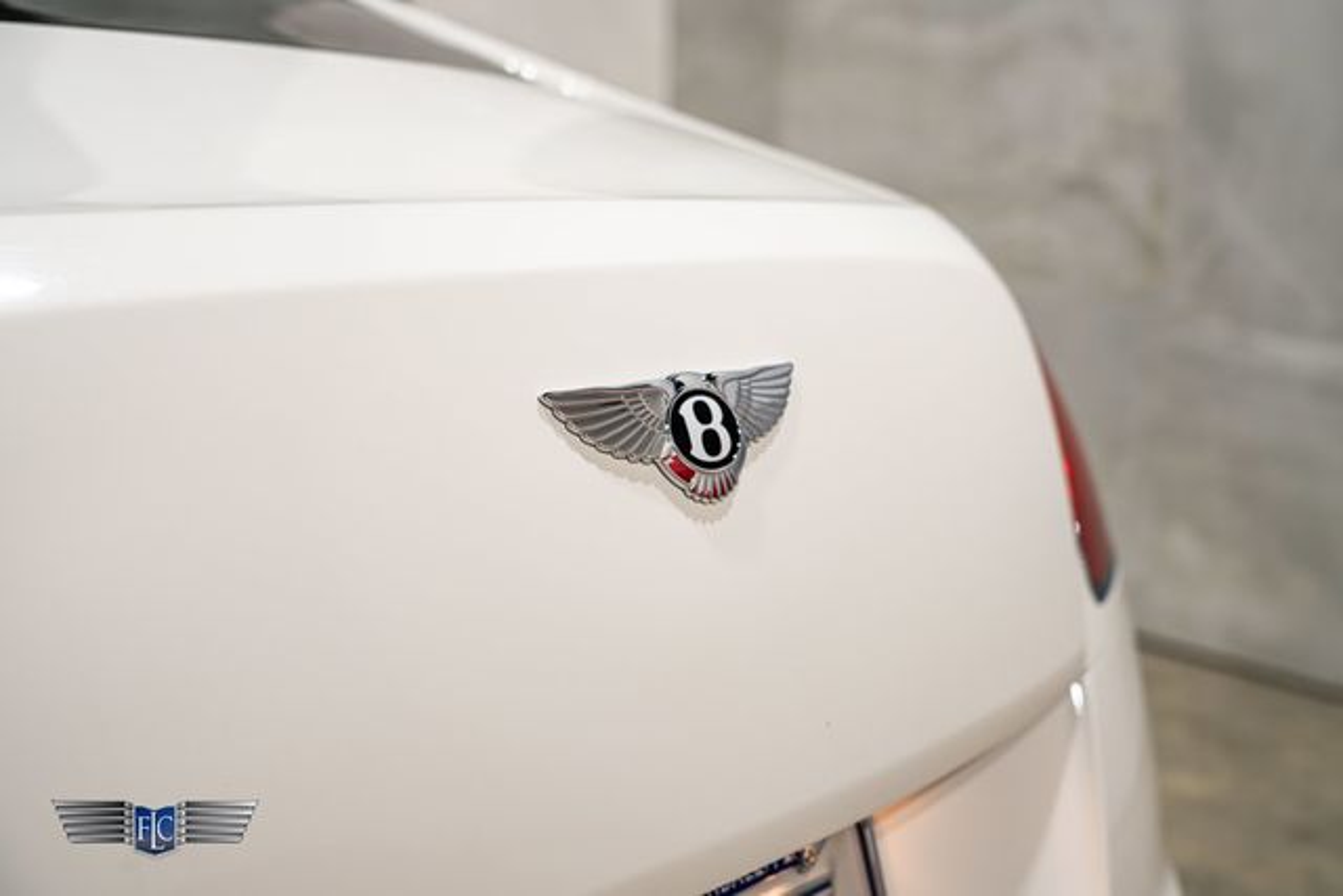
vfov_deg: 25.1
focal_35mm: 54
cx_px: 672
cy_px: 448
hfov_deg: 36.9
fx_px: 2015
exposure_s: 1/60
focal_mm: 54
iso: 1000
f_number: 4
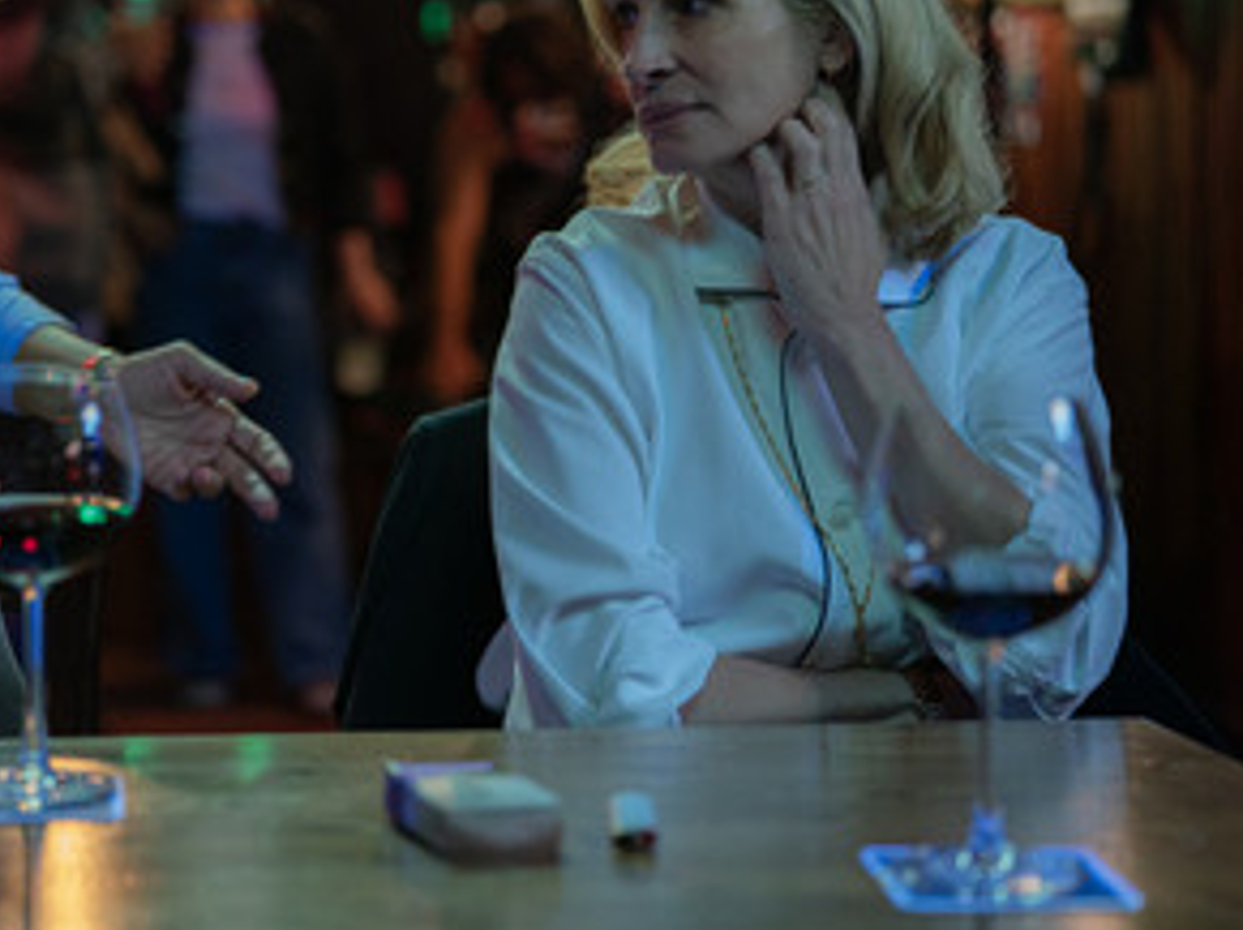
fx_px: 2978
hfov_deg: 23.3
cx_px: 261
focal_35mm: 83
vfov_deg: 17.6
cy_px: 229
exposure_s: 1/100
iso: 1600
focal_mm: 50
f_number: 1.8
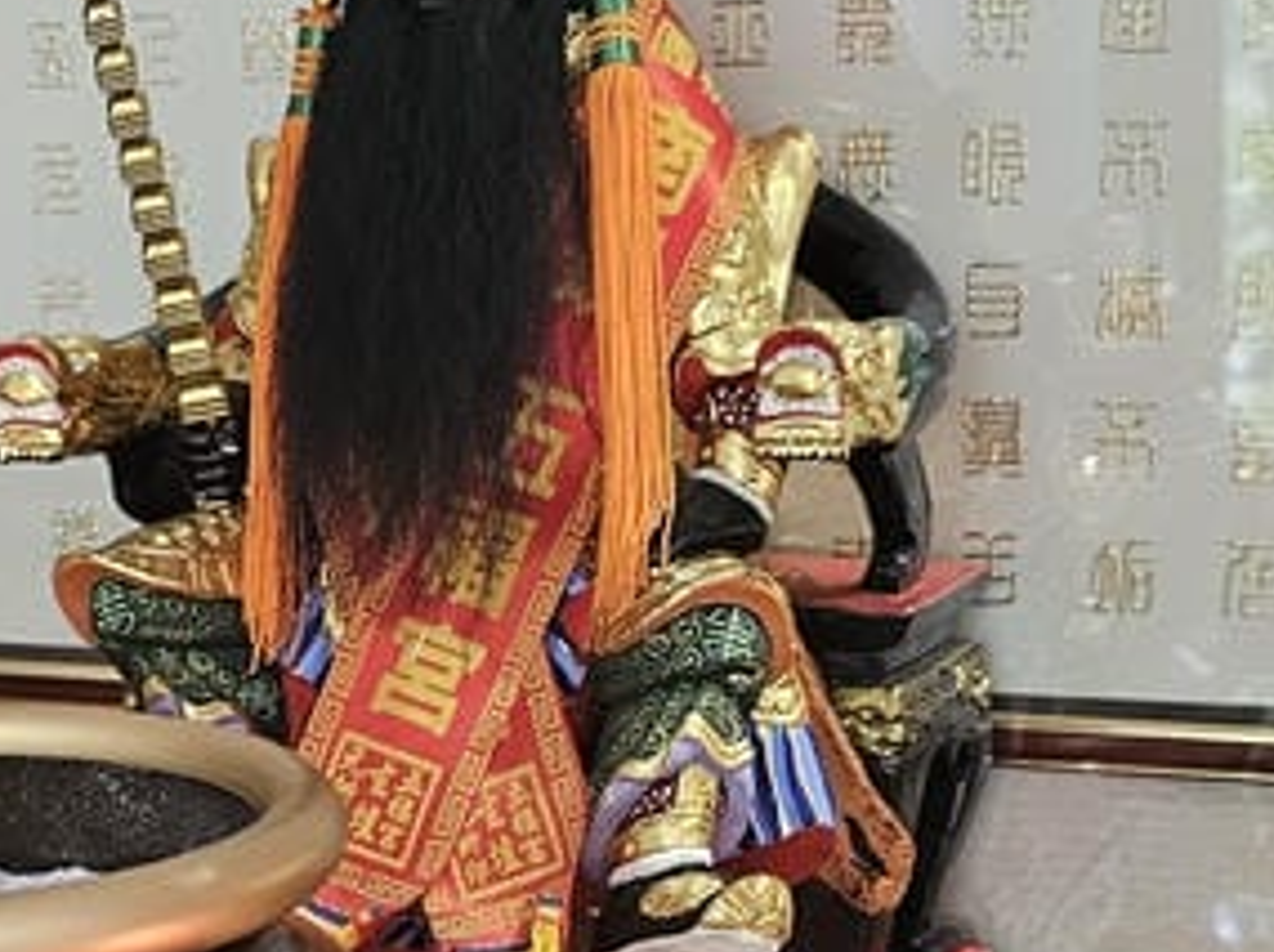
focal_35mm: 97
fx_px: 3565
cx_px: 206
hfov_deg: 20.0
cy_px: 867
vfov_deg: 15.0
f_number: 1.7
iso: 250
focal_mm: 6.3
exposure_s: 1/120
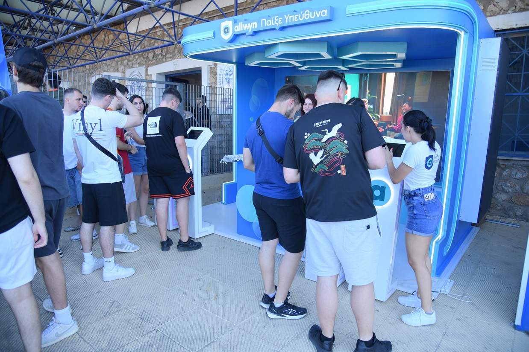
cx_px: 264
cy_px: 176
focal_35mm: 24
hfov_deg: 73.8
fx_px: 353
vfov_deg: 53.1
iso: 640
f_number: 4
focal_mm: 24
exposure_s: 1/500
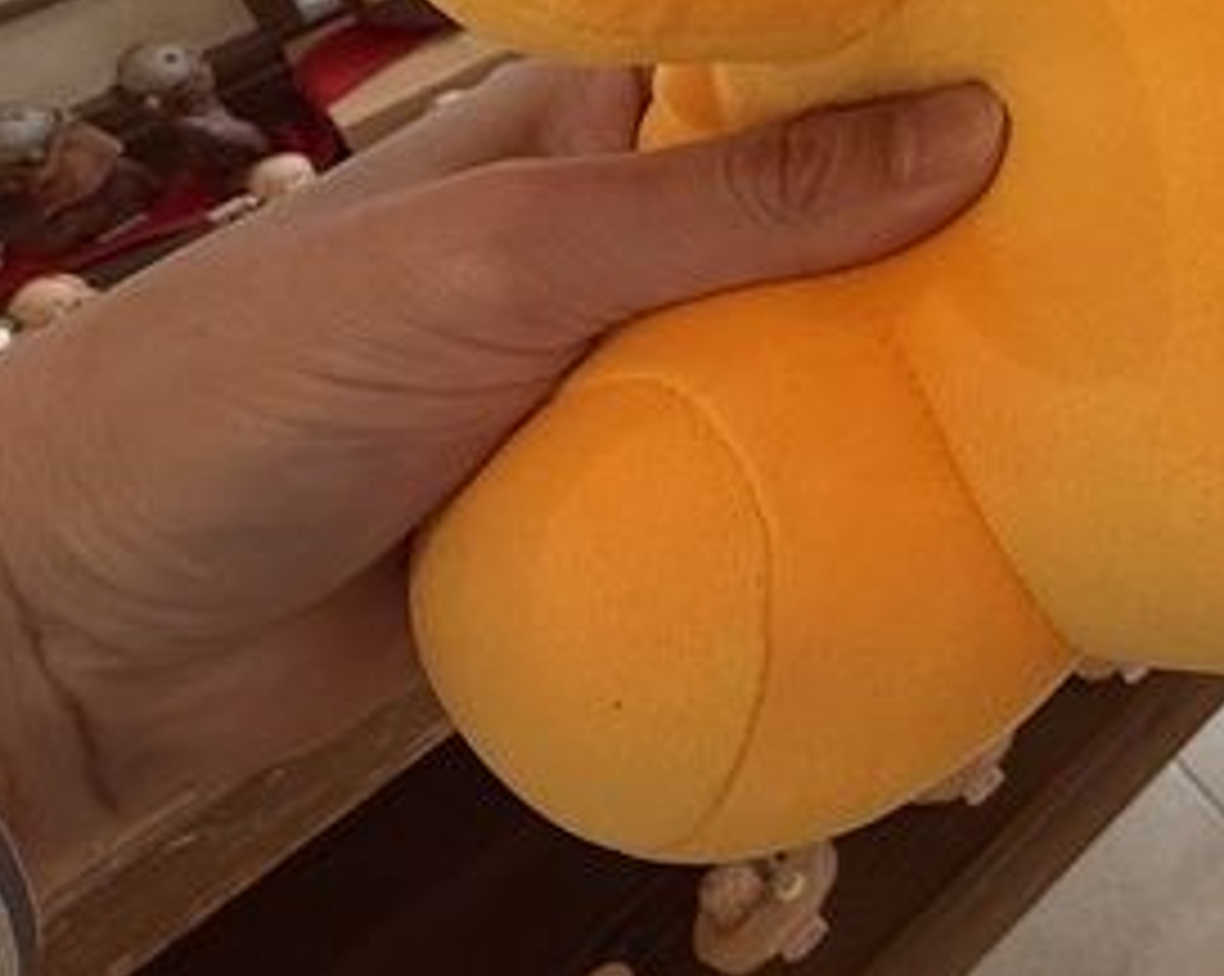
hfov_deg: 31.8
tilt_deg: -25.2
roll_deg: +3.9
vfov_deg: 29.2
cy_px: -304
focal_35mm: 41
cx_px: 1663
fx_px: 1484
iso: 100
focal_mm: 2.22
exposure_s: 1/120
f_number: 2.2
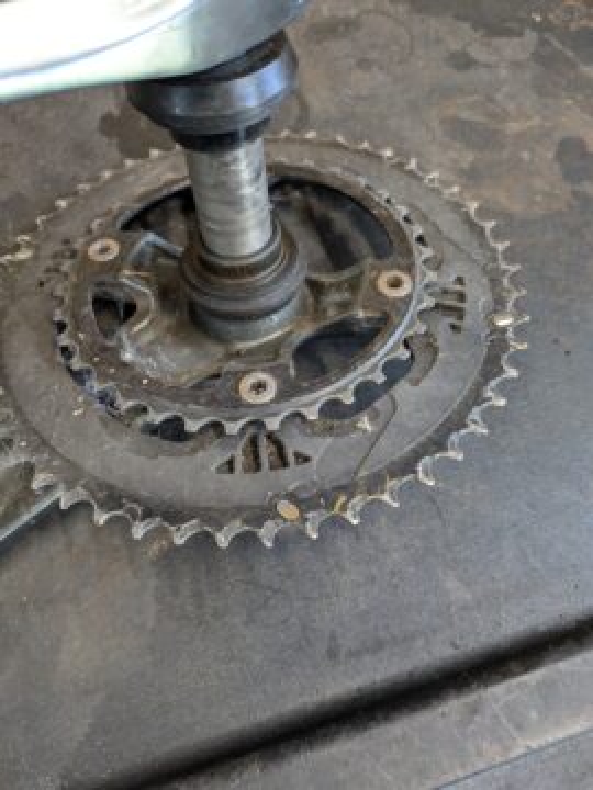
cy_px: 395
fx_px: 571
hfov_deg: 54.9
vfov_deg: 69.4
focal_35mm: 25
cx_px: 296
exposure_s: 1/100
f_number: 1.89
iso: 262
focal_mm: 5.43
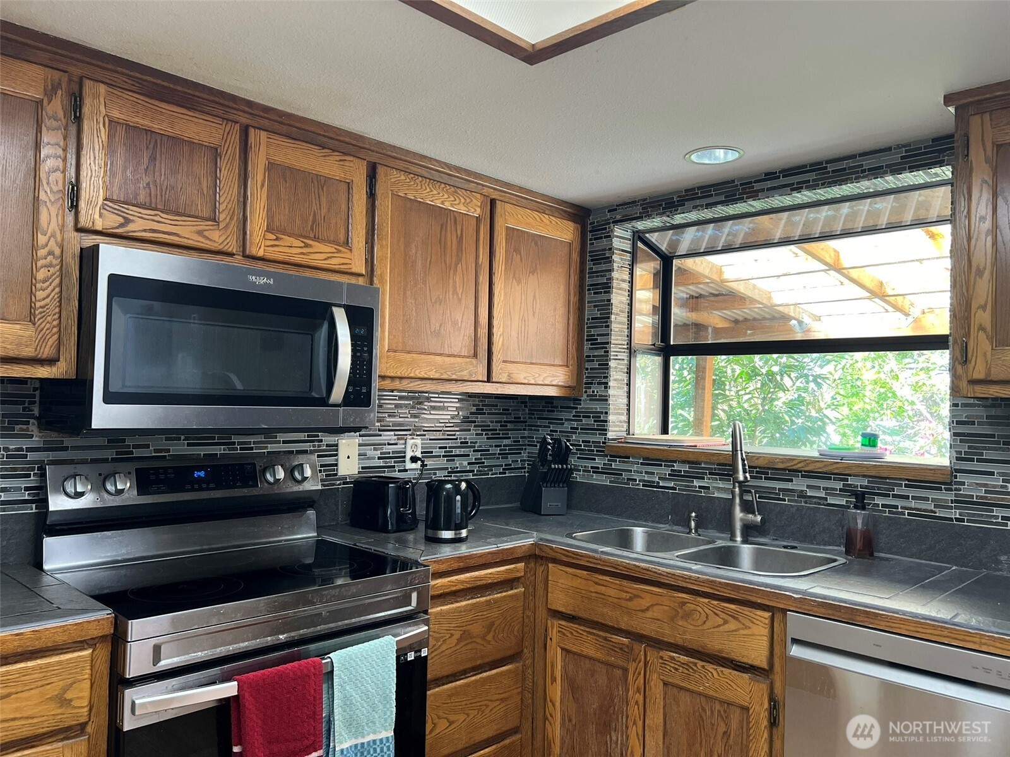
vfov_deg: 53.1
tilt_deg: +1.8
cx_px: 505
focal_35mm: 26
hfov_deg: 67.3
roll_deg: -0.6
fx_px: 759
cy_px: 378
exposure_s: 1/120
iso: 100
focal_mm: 5.7
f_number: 1.5
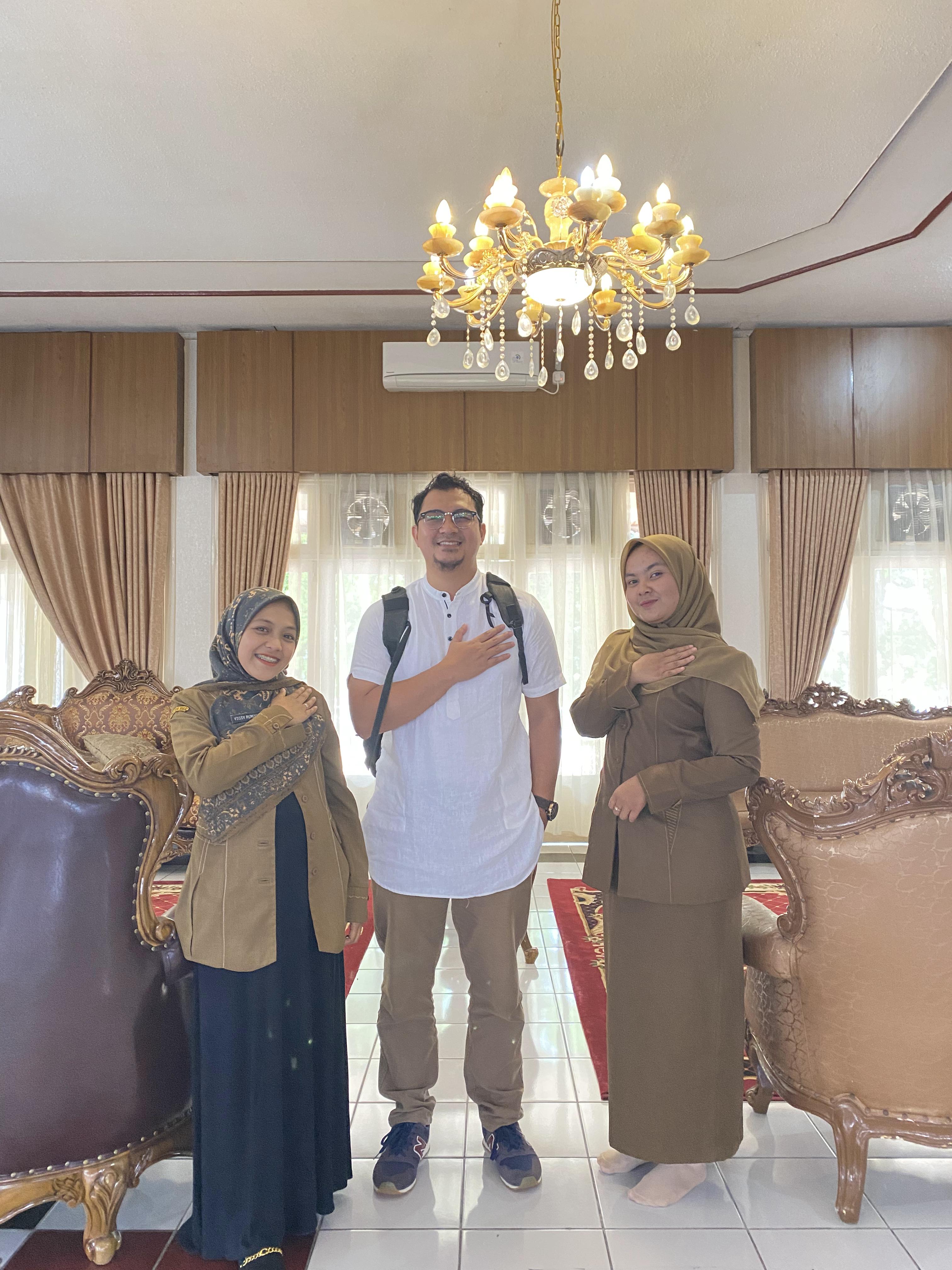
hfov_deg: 53.1
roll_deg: +0.8
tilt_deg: +3.5
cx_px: 476
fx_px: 953
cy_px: 635
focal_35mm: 26
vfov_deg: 67.3
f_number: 1.8
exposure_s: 1/33
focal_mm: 4.25
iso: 320
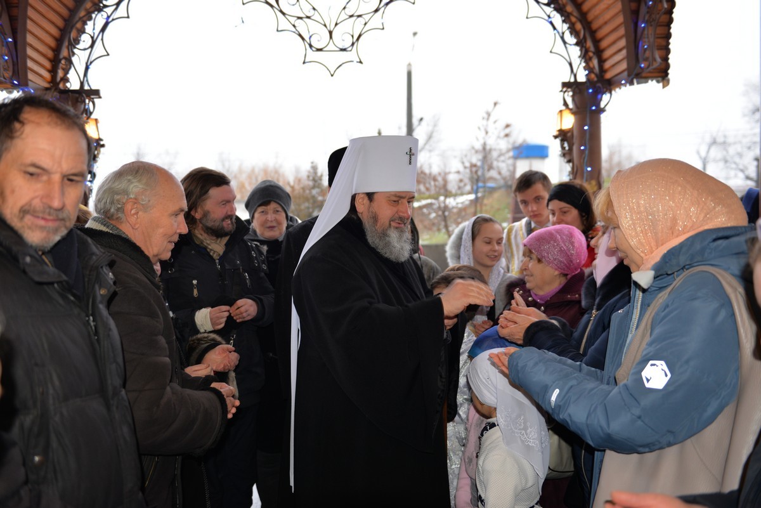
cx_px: 380
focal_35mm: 32
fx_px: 677
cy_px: 254
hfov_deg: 58.7
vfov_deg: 41.1
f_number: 2.8
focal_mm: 32
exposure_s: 1/60
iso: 450
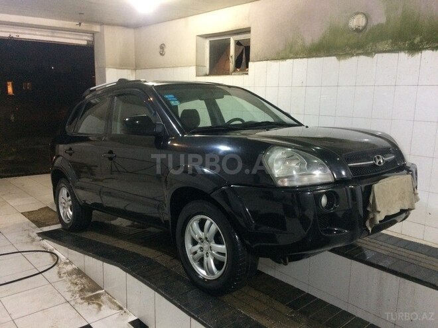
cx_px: 219
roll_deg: -1.8
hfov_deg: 61.7
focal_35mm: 29
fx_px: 367
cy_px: 164
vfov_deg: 48.2
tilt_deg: -10.0
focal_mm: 4.15
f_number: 2.2
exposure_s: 1/17
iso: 320
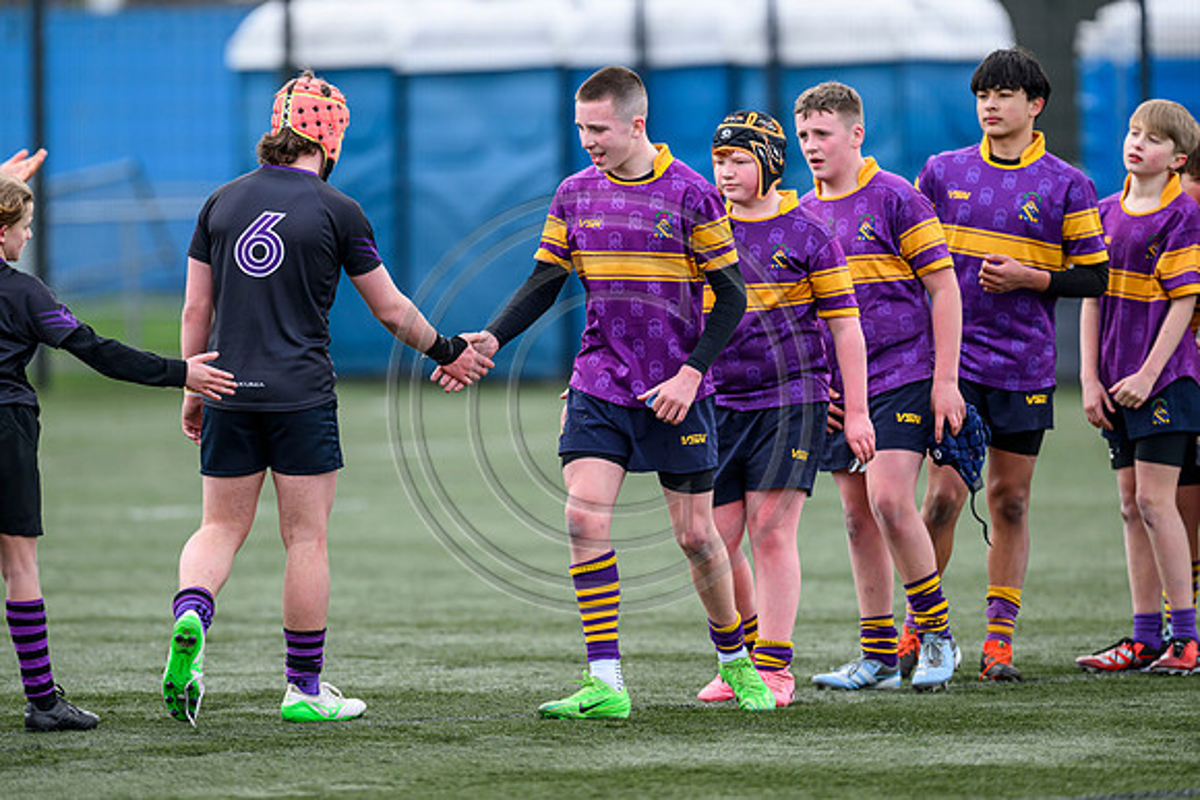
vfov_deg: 3.4
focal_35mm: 400
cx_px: 600
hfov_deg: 5.2
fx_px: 13336
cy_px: 400
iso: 500
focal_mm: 400
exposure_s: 1/1250
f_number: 3.5
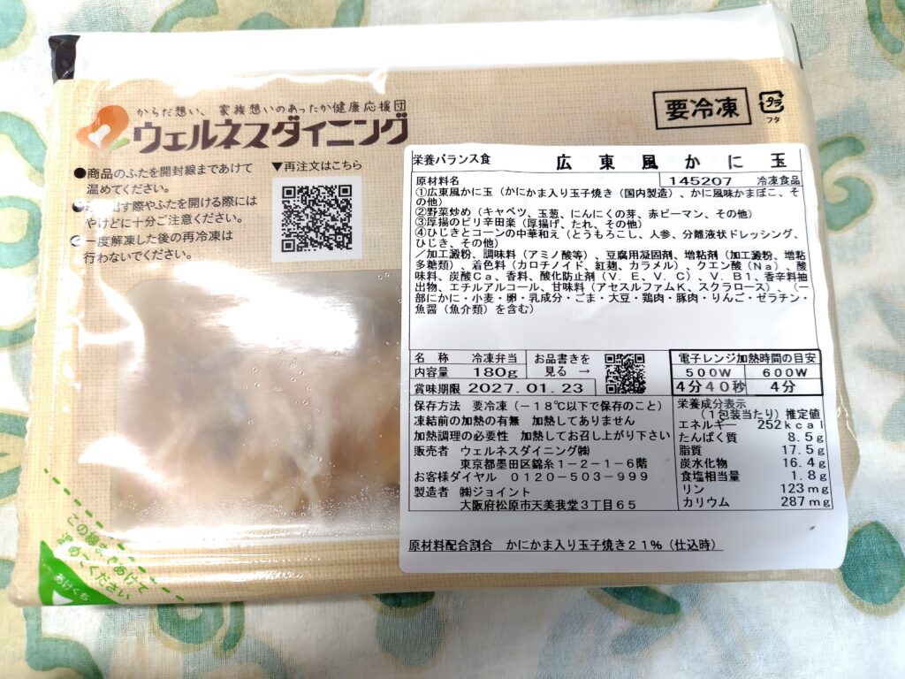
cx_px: 452
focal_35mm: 23
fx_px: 601
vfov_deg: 58.9
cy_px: 340
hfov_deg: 73.9
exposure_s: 1/50
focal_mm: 5.6
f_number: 1.9
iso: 940
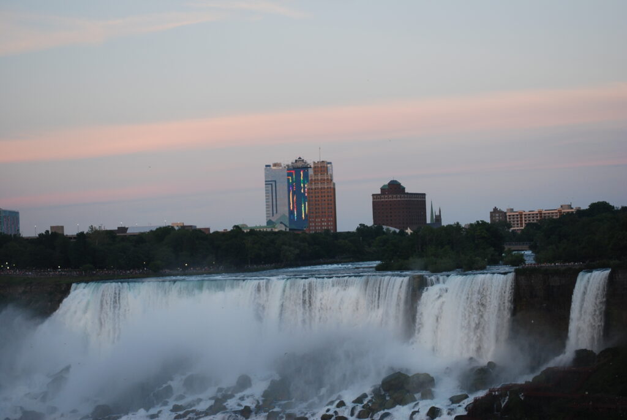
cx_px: 314
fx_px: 1438
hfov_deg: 24.6
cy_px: 210
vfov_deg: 16.6
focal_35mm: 82
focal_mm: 55
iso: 200
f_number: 5
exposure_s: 1/60
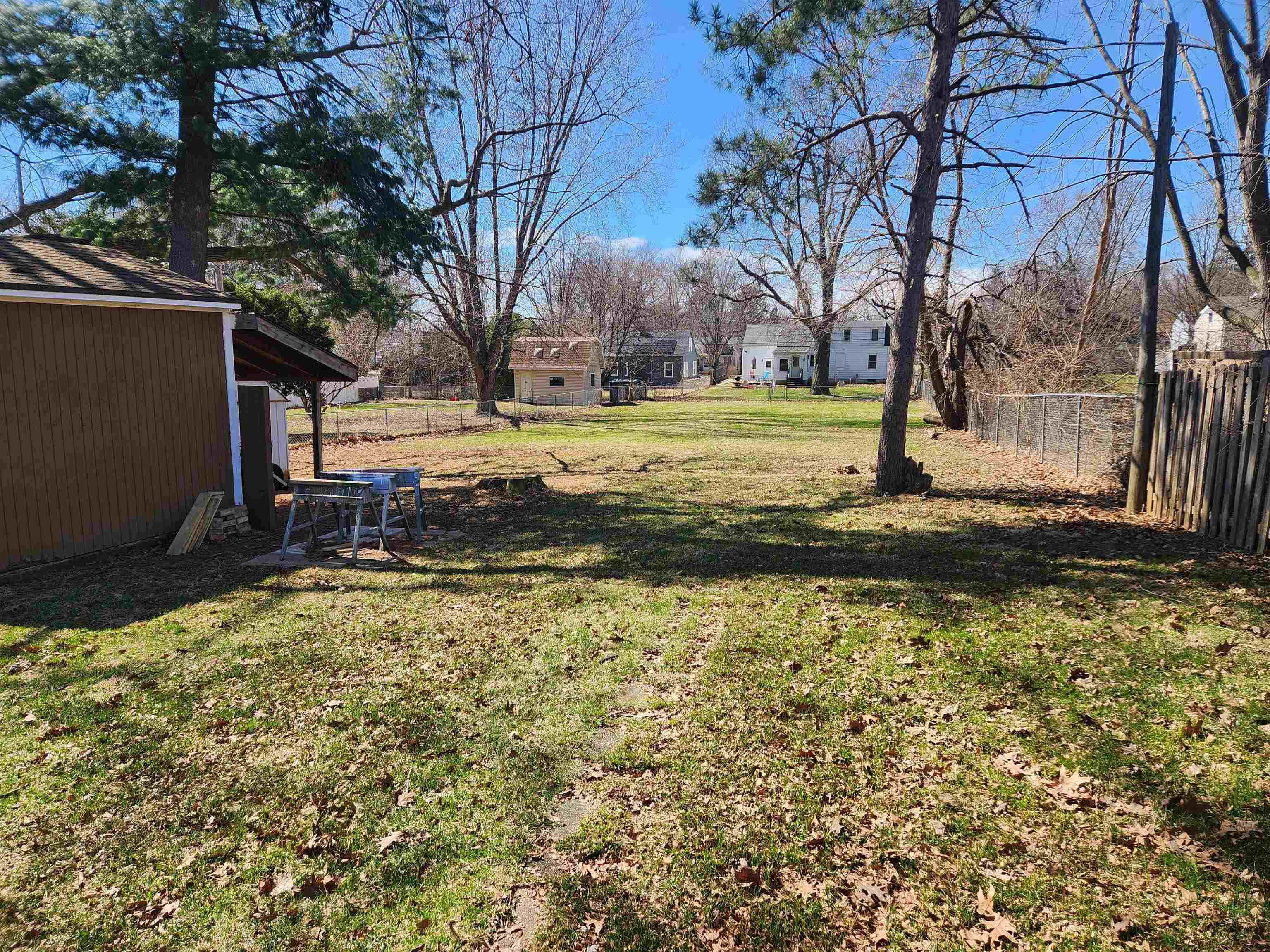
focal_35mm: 23
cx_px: 635
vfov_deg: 58.9
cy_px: 476
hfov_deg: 73.9
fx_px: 844
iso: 20
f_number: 1.8
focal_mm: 5.4
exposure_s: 1/771
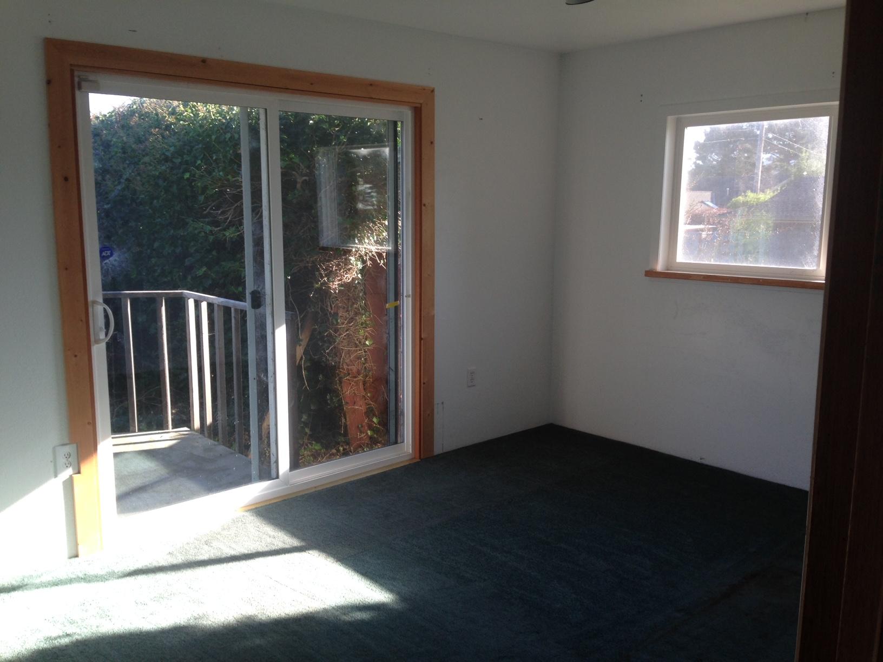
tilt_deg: -8.9
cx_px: 442
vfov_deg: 42.9
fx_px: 842
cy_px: 331
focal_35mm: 33
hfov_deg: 55.4
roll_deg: +0.0
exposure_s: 1/120
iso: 50
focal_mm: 4.12
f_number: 2.4
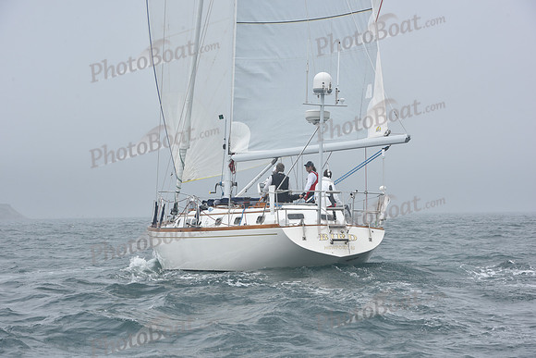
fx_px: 1787
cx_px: 268
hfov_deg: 17.1
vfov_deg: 11.4
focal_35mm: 120
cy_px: 179
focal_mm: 120
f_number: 10
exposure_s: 1/800
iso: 250
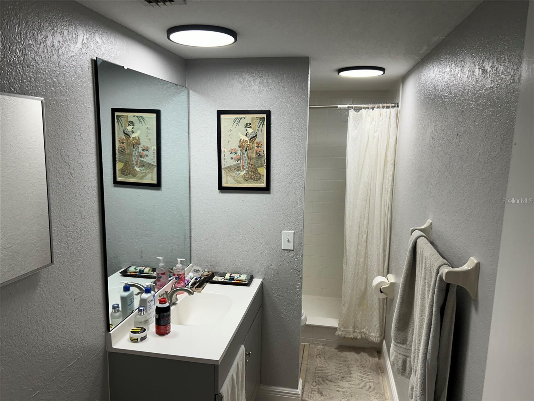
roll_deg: -0.5
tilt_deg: -10.0
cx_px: 267
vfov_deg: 53.1
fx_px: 401
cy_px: 200
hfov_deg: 67.3
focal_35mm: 26
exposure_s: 1/120
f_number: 1.5
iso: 50
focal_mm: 5.7
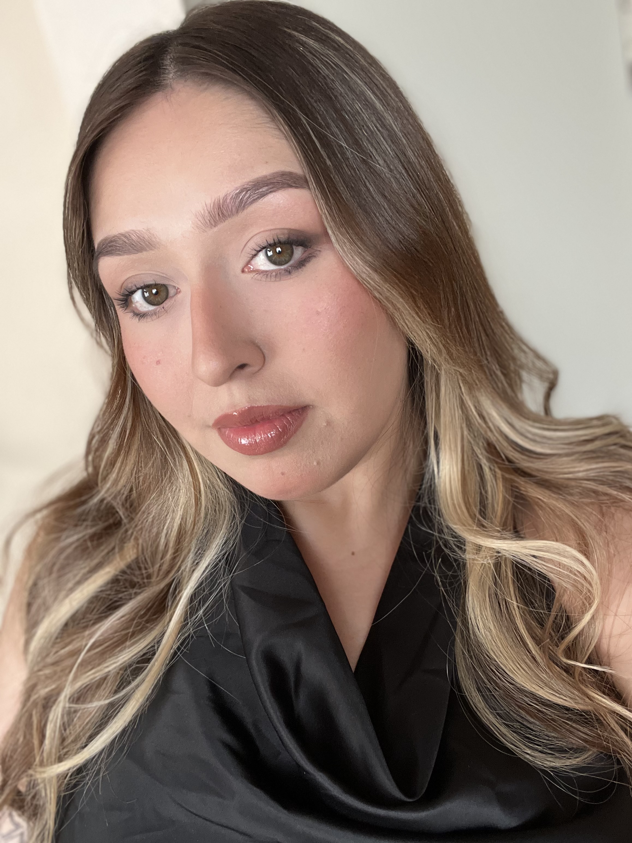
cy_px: 422
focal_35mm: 30
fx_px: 730
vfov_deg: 60.0
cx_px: 316
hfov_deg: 46.8
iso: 100
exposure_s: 1/60
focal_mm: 2.71
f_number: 2.2
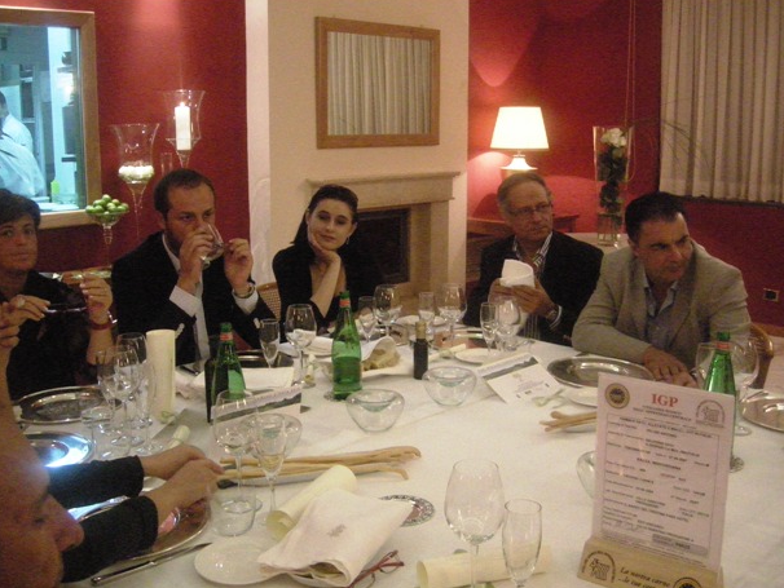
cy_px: 304
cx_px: 391
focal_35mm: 38
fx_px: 861
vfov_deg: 37.7
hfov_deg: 49.0
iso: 1600
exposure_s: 1/69.3
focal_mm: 7.5
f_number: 2.7
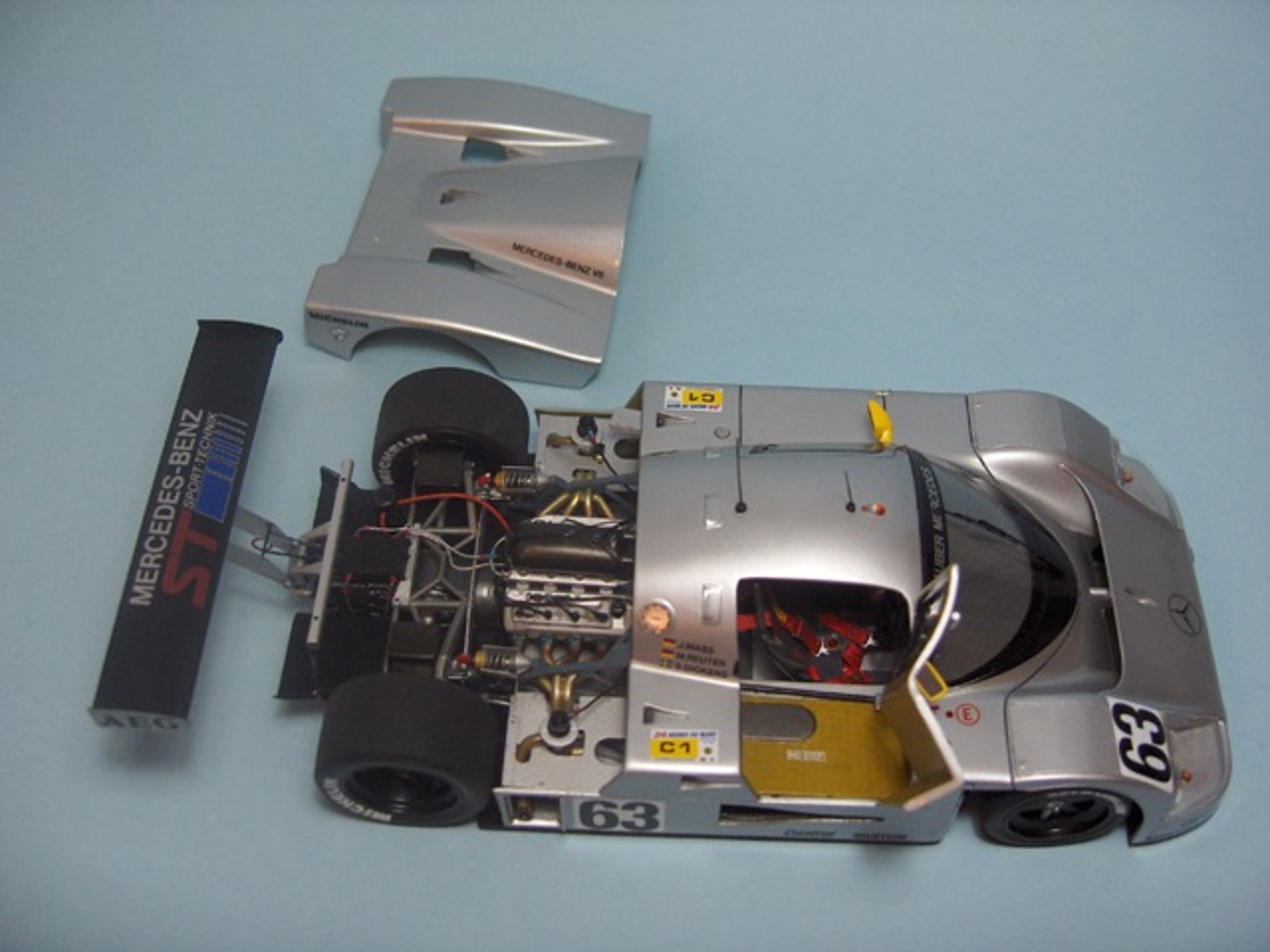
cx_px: 635
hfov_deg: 47.9
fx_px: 1431
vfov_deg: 36.8
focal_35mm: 39
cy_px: 476
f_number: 2.8
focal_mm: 8
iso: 170
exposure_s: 1/124
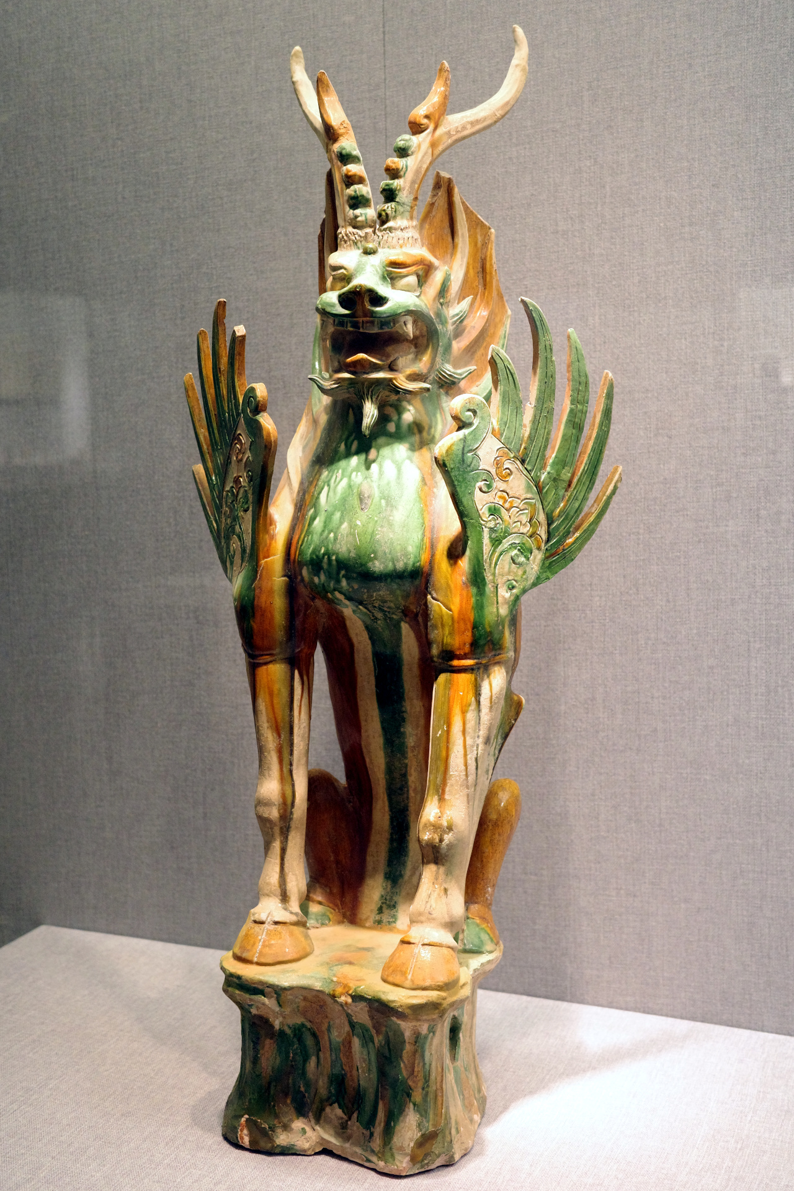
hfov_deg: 33.4
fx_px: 1323
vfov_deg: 48.5
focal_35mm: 40
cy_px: 596
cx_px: 397
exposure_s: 1/40
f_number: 2.8
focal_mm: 26
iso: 2500
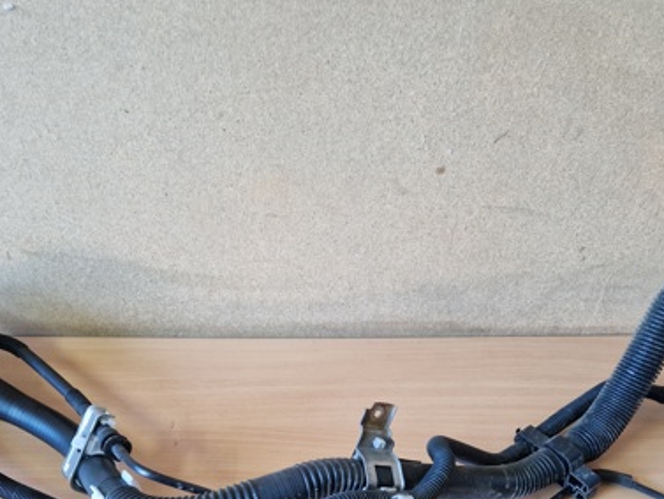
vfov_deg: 35.5
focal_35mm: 39
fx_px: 748
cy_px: 407
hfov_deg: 47.8
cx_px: 324
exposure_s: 1/100
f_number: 1.8
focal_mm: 5.4
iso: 50
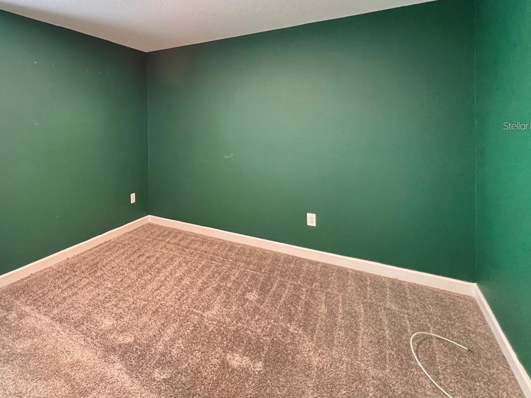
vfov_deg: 66.4
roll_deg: +0.8
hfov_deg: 80.7
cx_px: 161
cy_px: 126
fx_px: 291
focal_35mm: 19
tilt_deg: -1.2
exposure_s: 1/30
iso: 1250
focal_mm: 1.57
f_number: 1.8
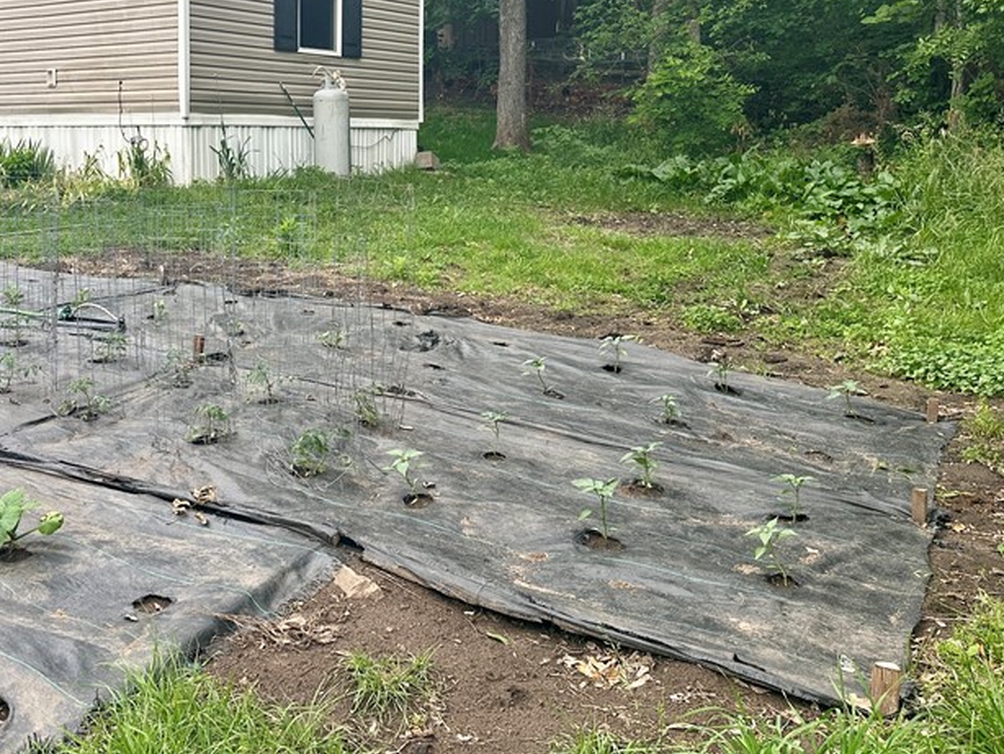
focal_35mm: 40
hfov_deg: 45.3
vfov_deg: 35.4
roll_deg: -0.2
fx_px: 1161
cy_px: 211
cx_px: 262
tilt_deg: -4.2
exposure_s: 1/791
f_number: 1.78
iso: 80
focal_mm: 6.86
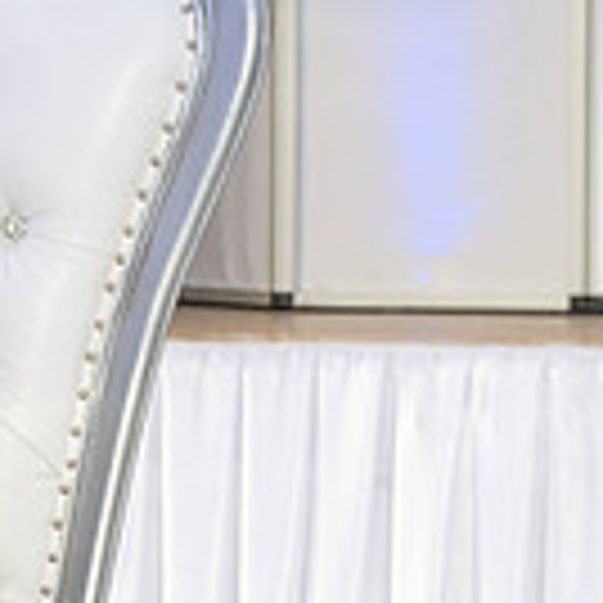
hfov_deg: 6.7
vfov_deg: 6.7
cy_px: 754
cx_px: -356
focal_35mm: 258
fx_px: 5085
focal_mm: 70
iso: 800
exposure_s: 1/200
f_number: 5
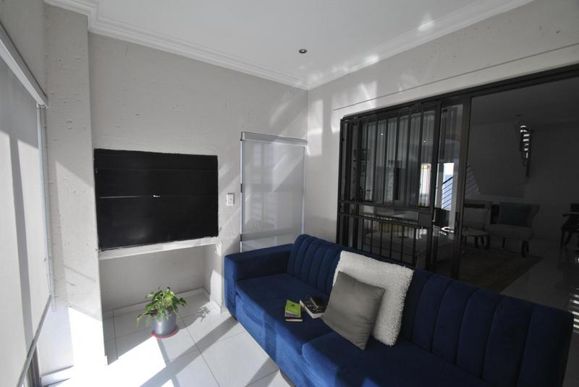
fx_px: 241
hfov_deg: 100.3
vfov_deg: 77.4
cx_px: 290
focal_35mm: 15
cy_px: 194
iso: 200
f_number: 5.6
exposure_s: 1/125
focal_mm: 10
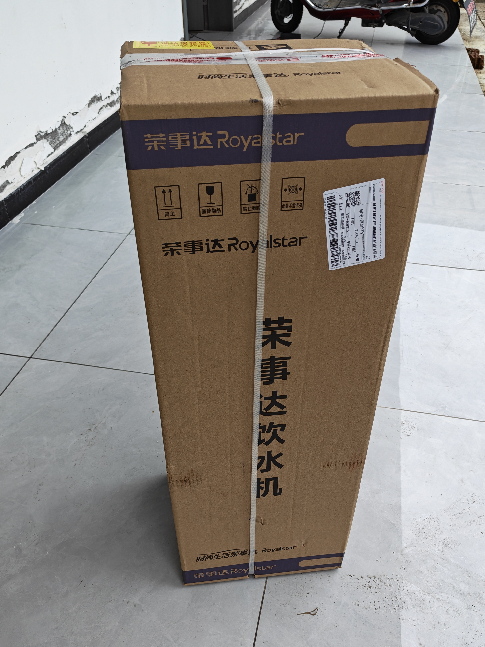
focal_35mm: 30
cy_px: 377
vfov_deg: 59.6
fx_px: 560
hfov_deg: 46.8
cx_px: 246
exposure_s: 1/240
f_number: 1.9
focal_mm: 6.12
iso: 64
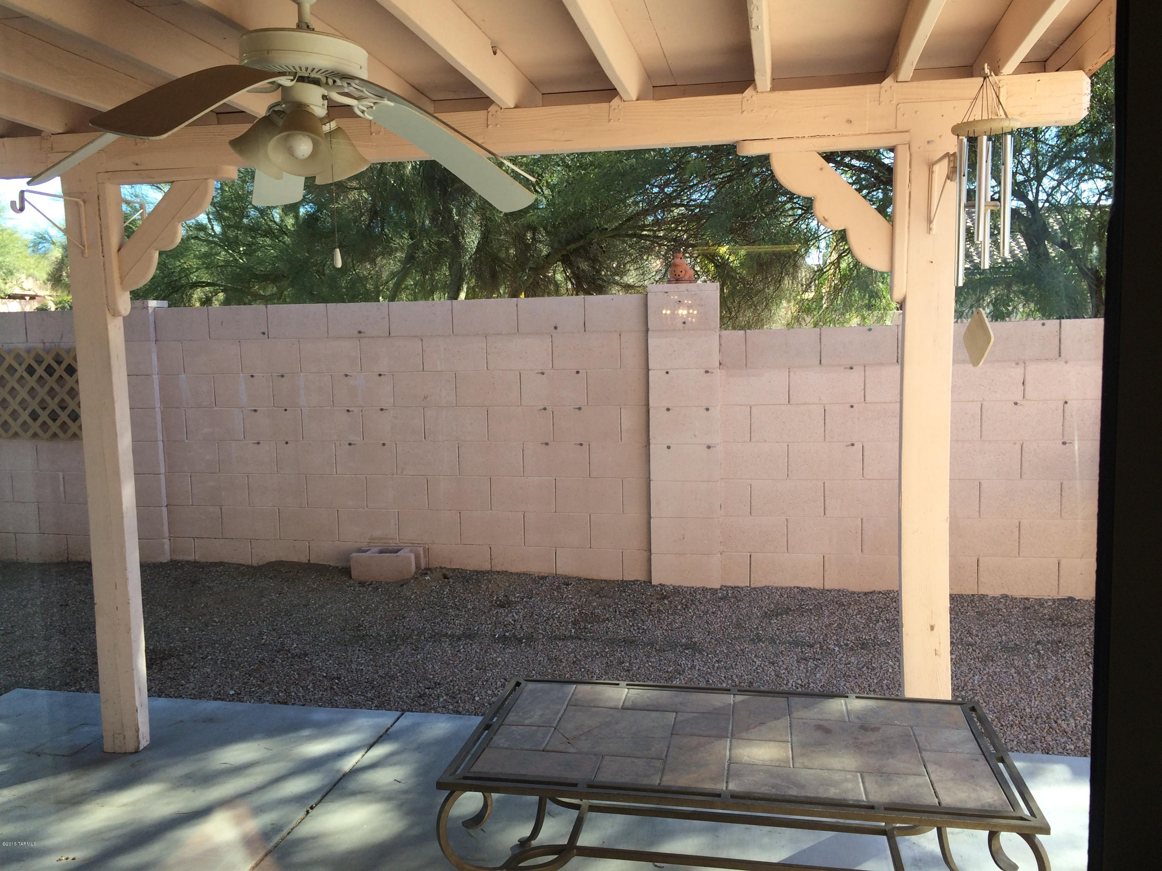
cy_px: 436
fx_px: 973
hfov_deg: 61.7
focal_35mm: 29
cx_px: 581
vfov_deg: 48.2
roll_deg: +2.9
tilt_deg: -7.2
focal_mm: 4.15
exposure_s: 1/260
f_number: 2.2
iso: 32
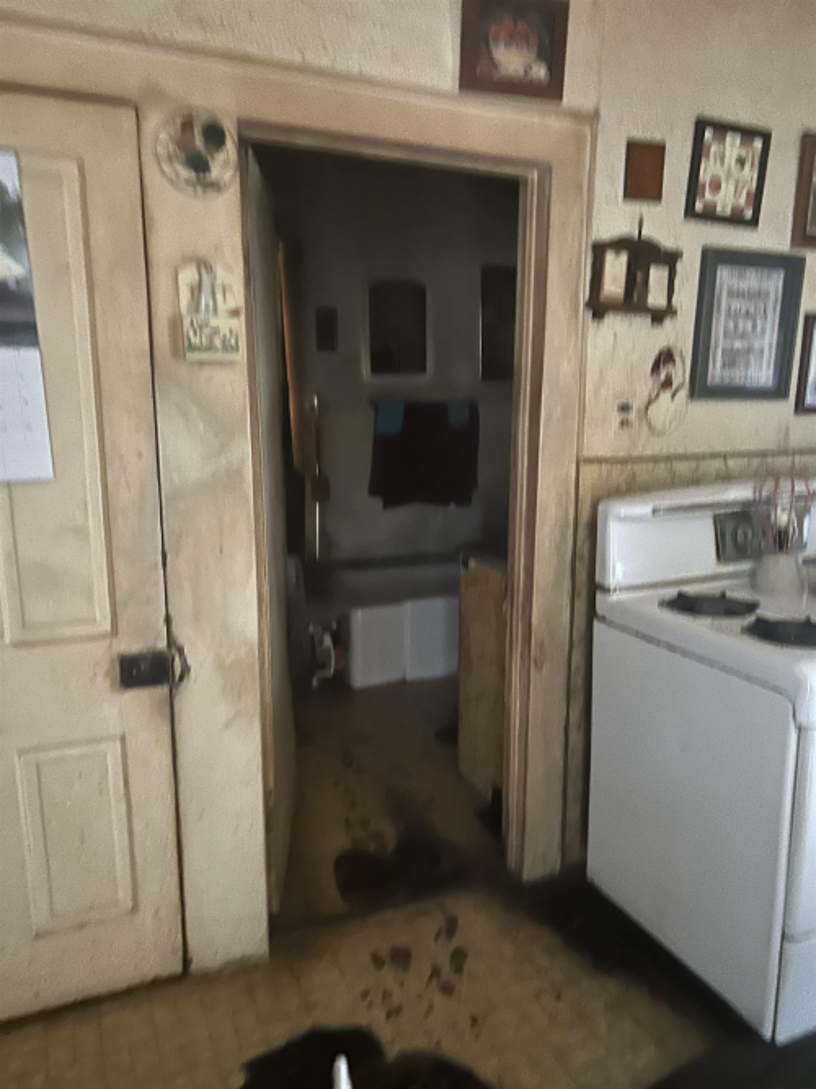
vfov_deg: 67.3
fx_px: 817
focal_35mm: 26
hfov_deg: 53.0
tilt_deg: -10.5
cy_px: 544
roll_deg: +1.9
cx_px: 408
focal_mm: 5.7
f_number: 1.5
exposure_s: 1/16
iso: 640
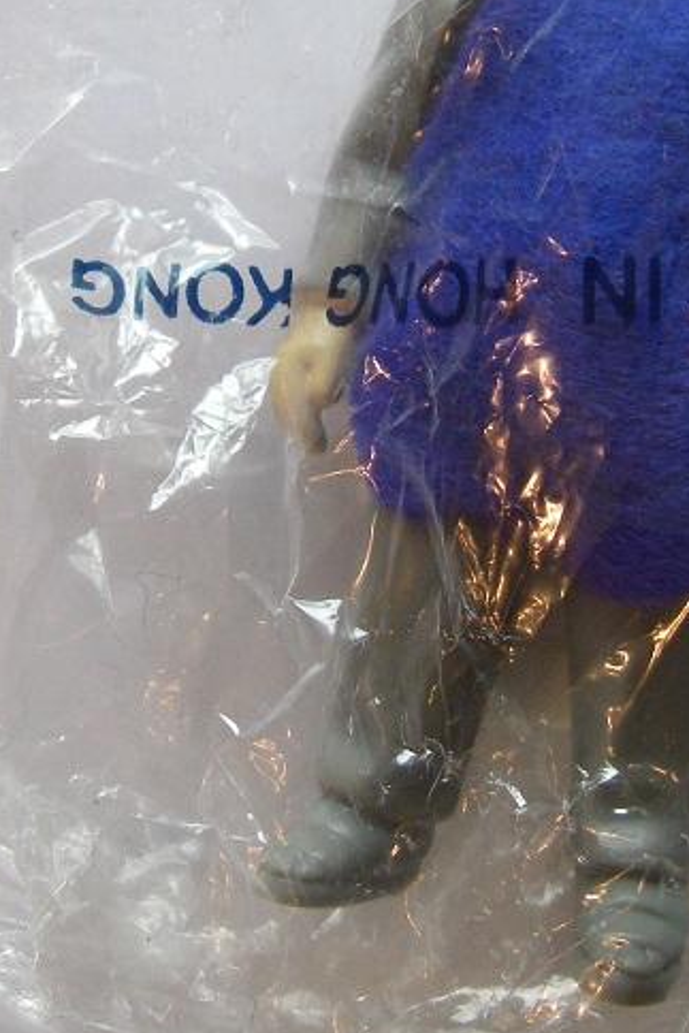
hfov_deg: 19.7
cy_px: 315
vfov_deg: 29.0
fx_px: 1979
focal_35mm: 69
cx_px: 350
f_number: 3.3
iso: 200
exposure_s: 1/40
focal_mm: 6.3
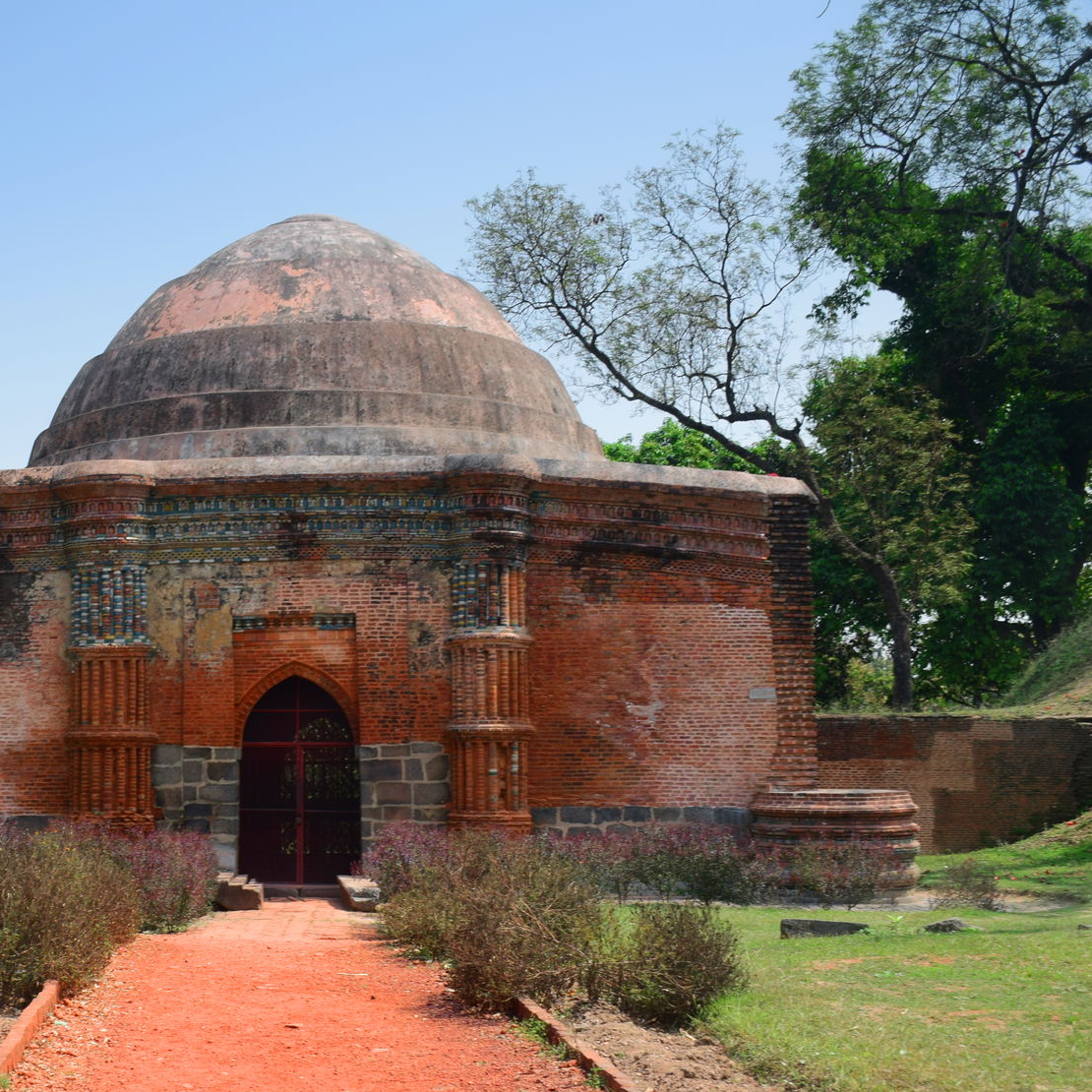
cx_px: 206
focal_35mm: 51
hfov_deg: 32.6
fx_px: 1811
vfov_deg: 33.6
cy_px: 567
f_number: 7.1
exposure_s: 1/250
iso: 160
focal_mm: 23
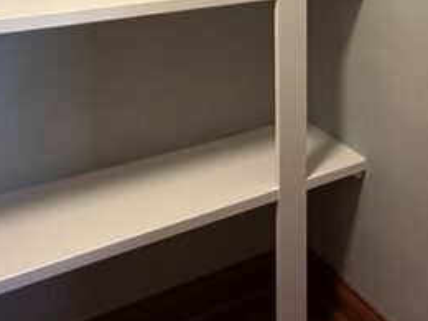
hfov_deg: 43.8
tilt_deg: -4.2
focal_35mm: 43
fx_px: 532
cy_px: -63
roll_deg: +0.5
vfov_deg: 29.1
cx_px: 229
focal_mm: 2.22
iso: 320
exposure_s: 1/120
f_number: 2.2
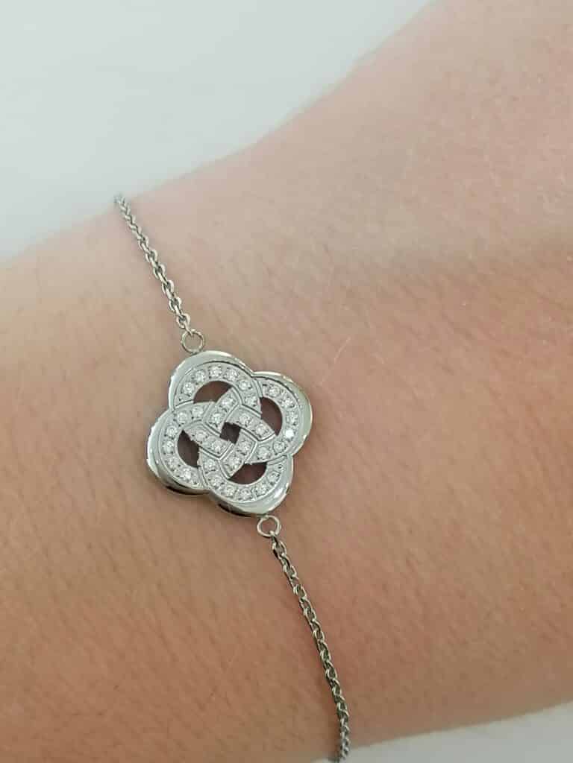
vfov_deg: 28.6
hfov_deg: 21.6
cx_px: 286
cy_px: 382
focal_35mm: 68
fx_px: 1501
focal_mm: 4.75
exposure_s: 1/50
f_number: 1.8
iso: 125
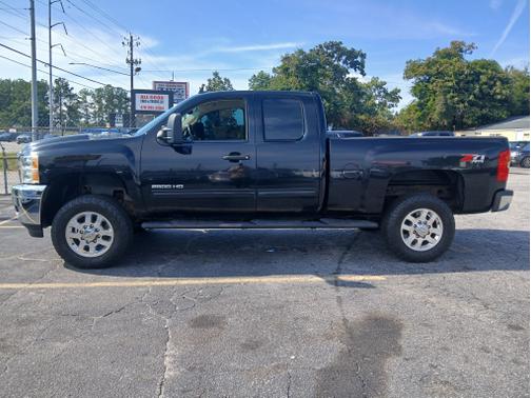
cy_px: 199
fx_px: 399
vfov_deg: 53.1
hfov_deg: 67.3
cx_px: 266
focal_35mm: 26
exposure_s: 1/295
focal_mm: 3.98
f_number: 1.8
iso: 20
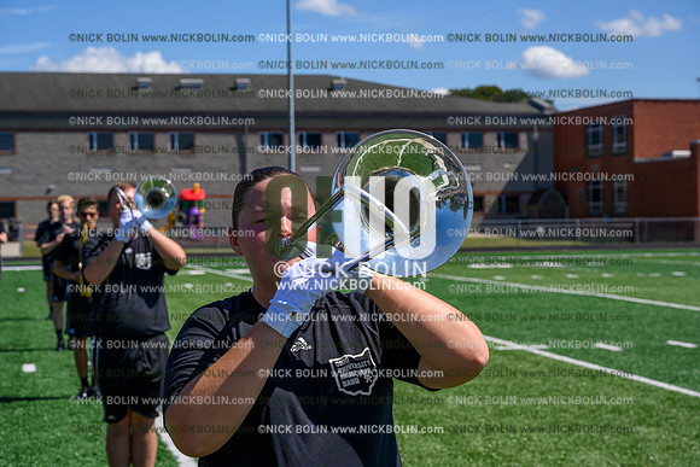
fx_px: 1361
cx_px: 350
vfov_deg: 19.5
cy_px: 234
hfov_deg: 28.8
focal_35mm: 70
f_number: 8
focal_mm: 70
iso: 160
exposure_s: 1/640
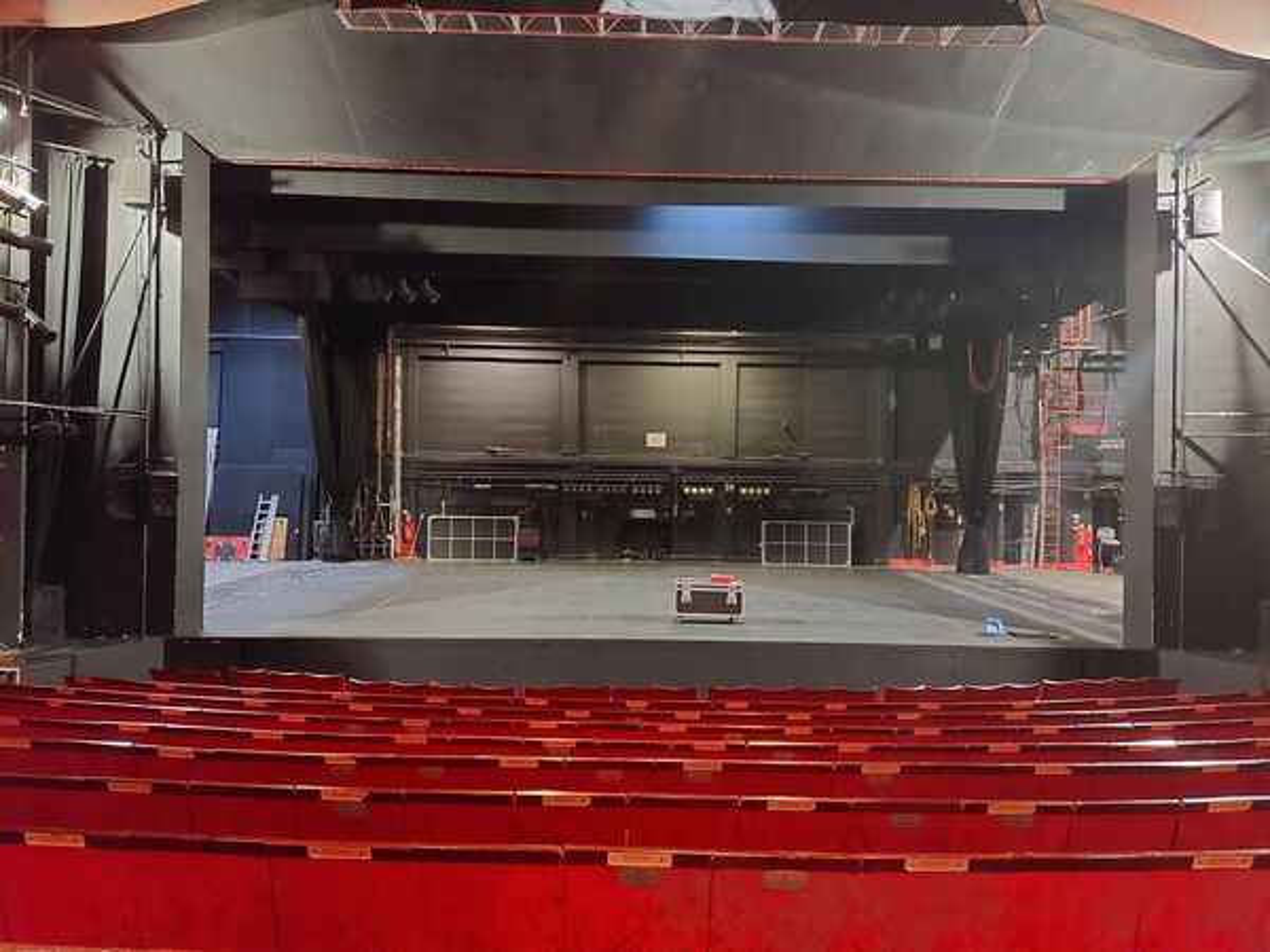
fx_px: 881
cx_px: 635
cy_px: 476
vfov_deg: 56.8
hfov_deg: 71.6
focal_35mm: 24
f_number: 1.8
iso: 1600
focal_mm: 5.23
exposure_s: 1/25
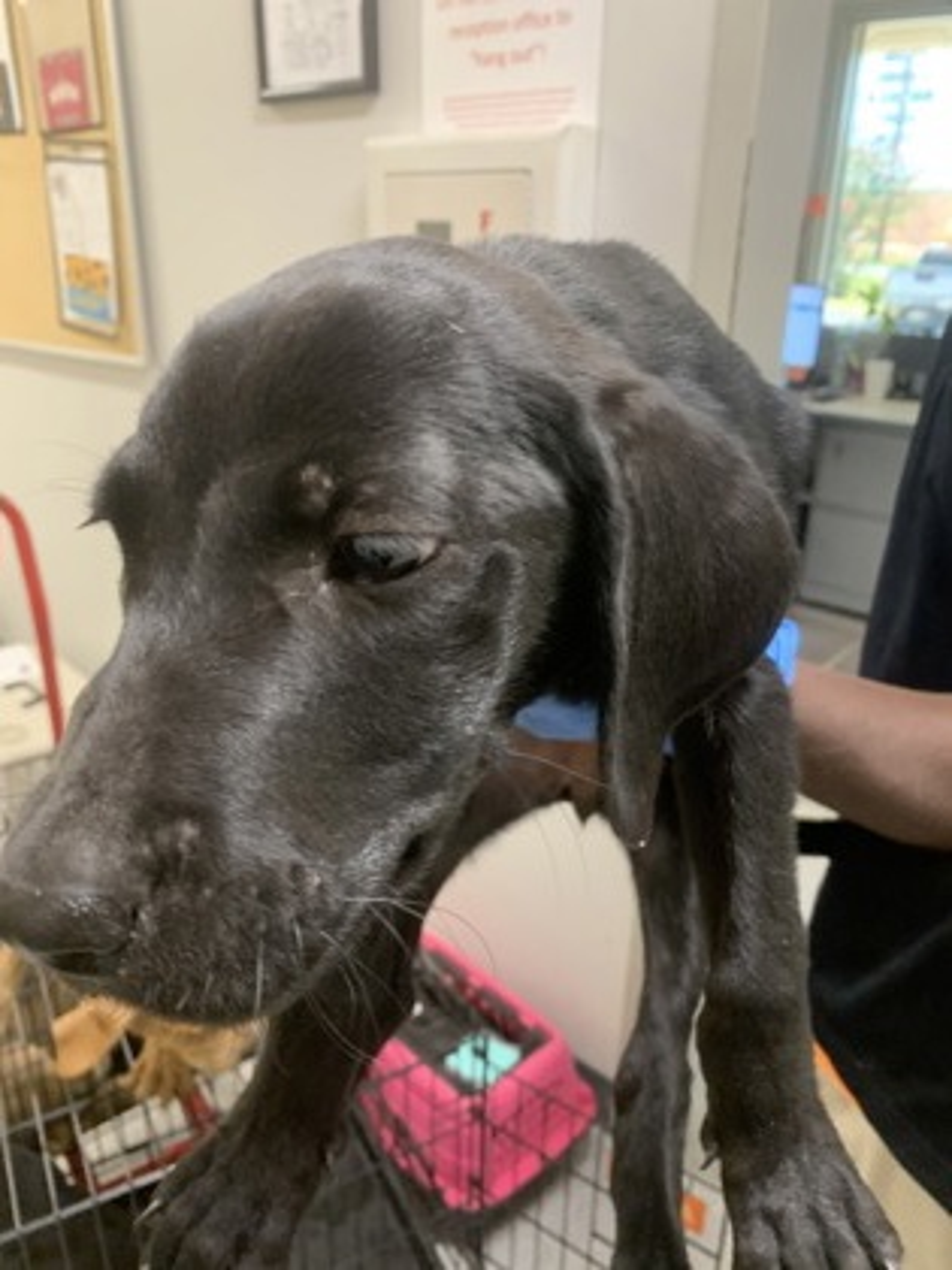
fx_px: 953
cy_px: 635
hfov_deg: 53.1
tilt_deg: -24.4
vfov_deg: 67.3
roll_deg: -0.8
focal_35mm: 26
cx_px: 476
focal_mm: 4.25
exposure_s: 1/60
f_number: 1.8
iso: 250
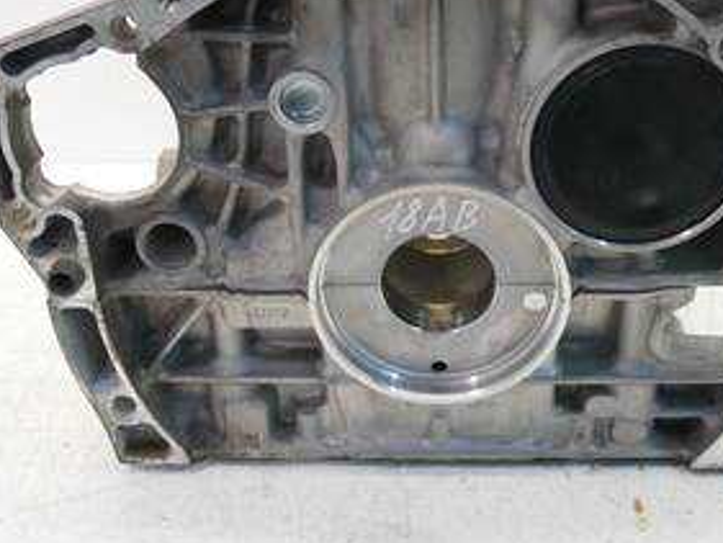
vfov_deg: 34.2
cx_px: 389
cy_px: 113
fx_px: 857
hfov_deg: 45.7
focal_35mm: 41
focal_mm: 12
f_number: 3.5
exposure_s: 1/60
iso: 640
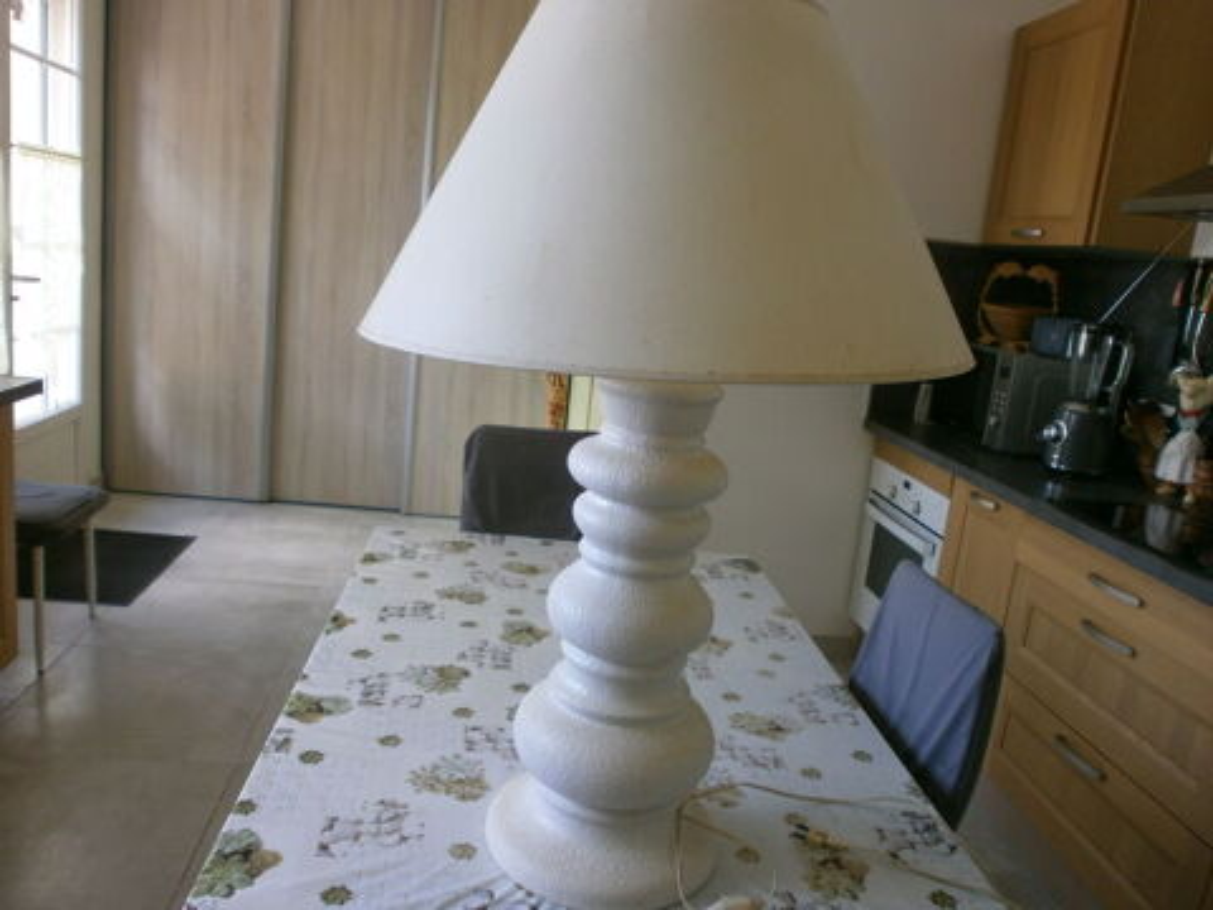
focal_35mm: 27
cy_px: 455
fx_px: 946
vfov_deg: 51.4
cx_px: 606
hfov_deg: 65.3
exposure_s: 1/40
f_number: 2.9
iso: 100
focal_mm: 4.8
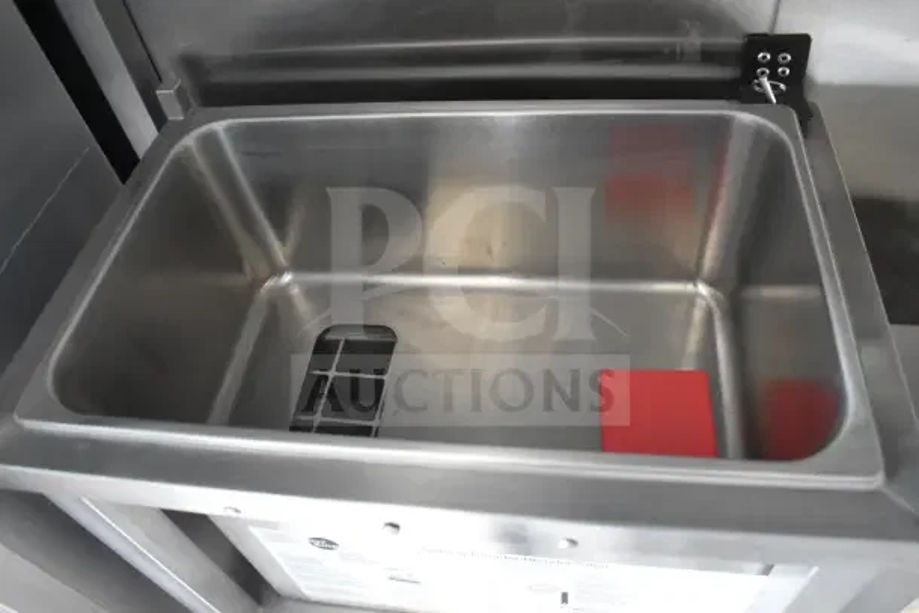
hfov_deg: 67.4
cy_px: 306
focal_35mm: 27
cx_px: 460
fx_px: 689
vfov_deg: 48.0
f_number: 4.5
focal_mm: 18
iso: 6400
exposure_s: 1/80
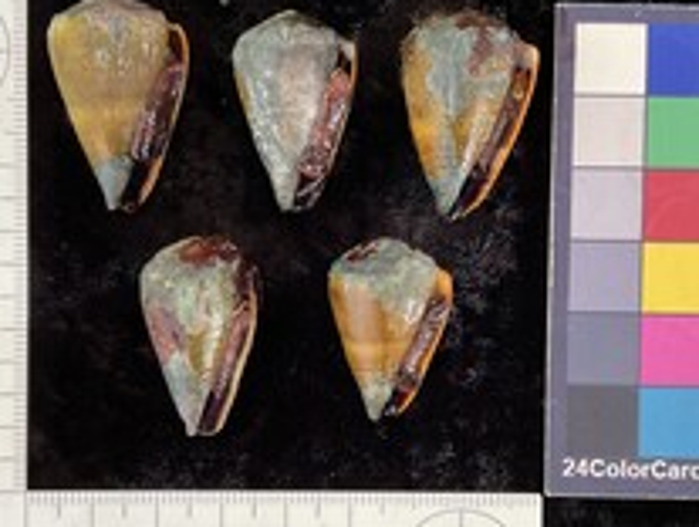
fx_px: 991
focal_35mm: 49
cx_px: 321
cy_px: 299
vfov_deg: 29.7
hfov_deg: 38.8
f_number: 1.8
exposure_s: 1/60
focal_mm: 3
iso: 125
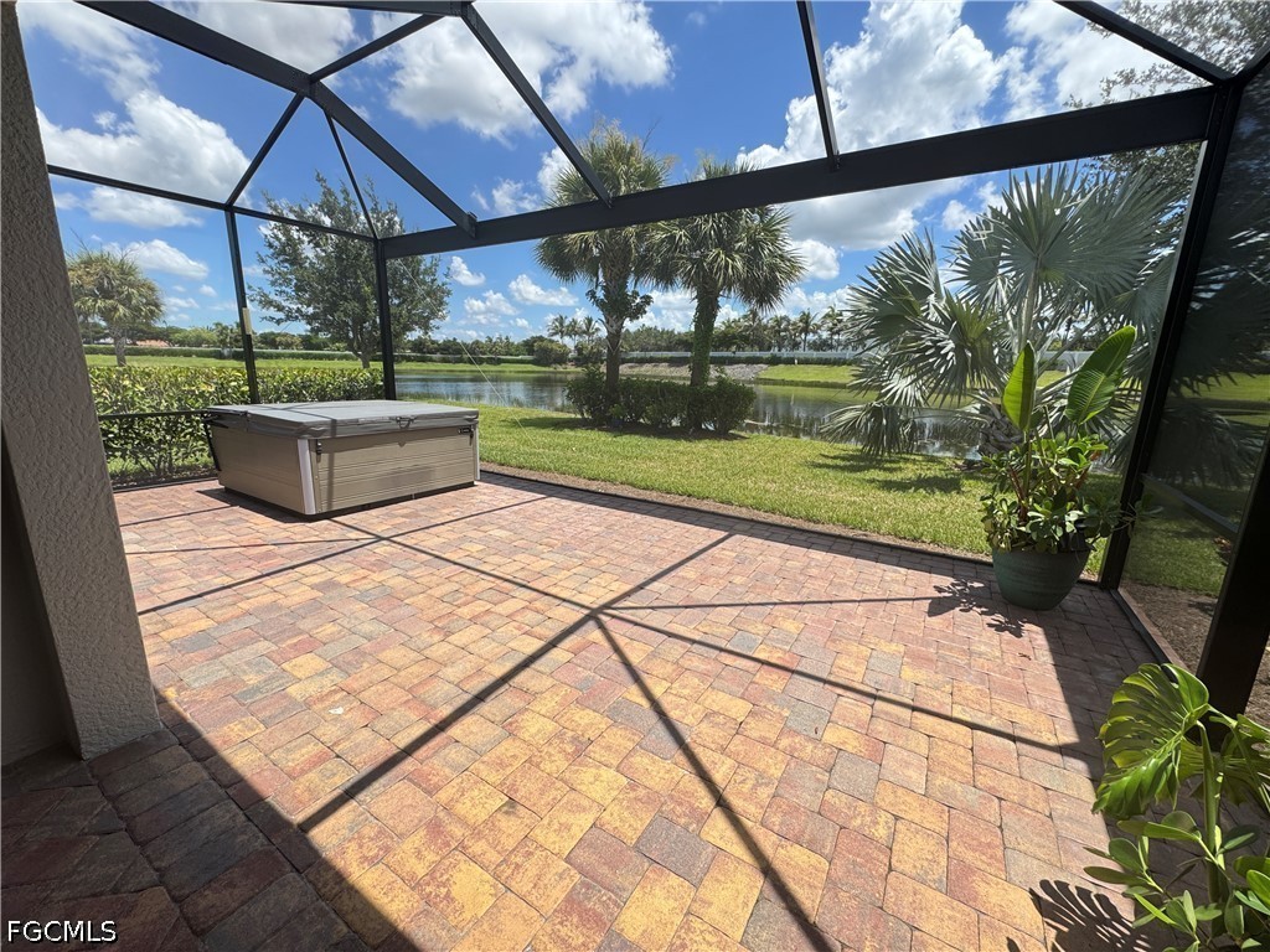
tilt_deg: -12.3
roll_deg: -2.0
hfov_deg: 102.1
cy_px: 476
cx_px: 635
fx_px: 514
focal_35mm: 14
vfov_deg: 85.7
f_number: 2.2
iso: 40
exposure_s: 1/713
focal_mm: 2.22
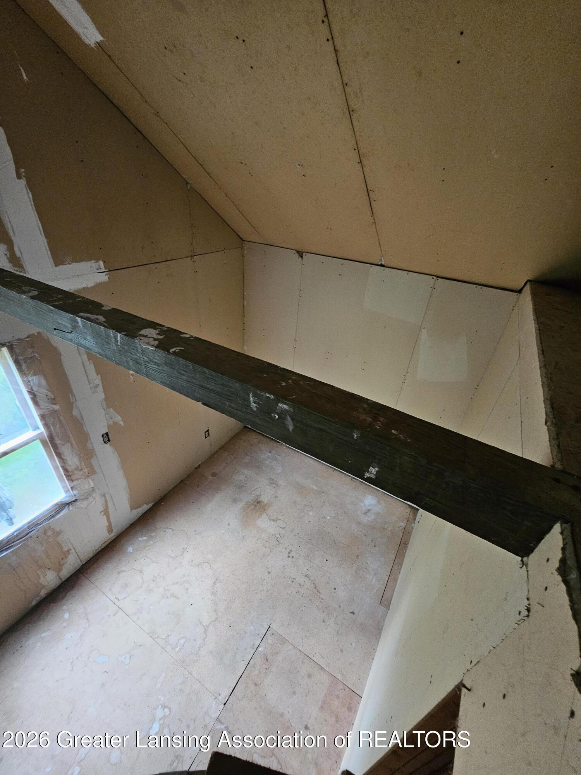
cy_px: 388
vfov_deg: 106.2
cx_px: 290
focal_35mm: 13
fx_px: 291
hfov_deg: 89.9
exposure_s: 1/24
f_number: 2.2
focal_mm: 2.2
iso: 640
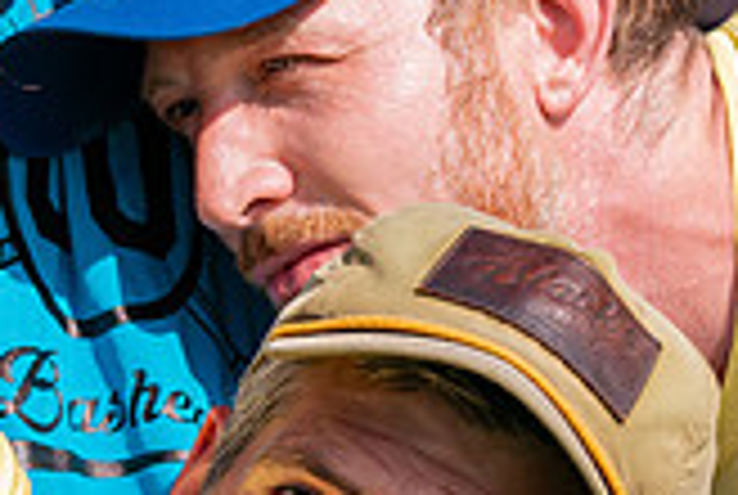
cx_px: 32
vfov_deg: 2.6
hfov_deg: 3.9
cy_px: 452
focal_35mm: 530
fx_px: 10885
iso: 640
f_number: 4
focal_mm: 150
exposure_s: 1/5000
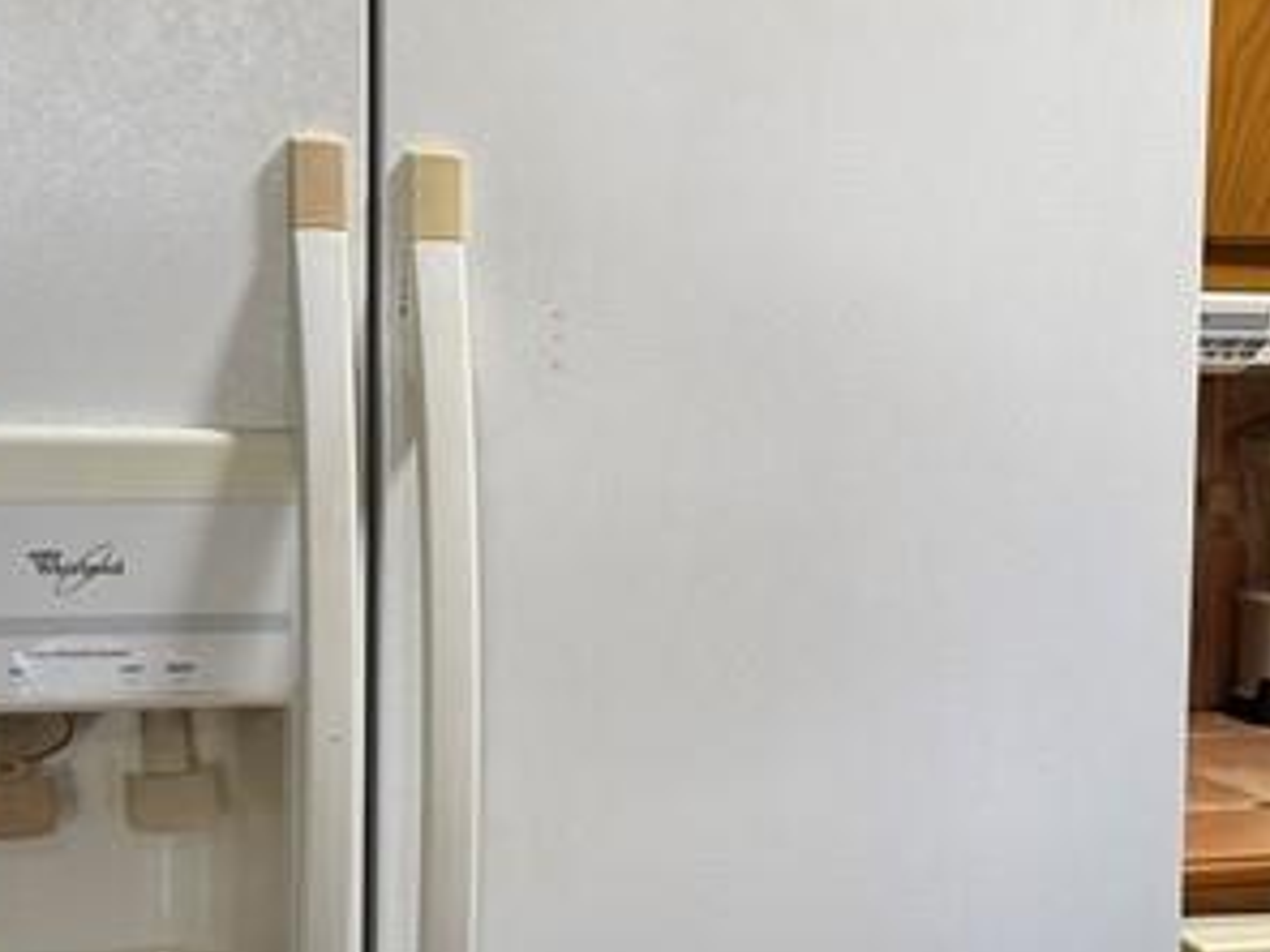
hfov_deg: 23.4
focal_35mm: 83
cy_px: 575
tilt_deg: -6.5
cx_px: 901
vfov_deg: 17.8
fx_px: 3045
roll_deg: -1.1
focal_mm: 6.76
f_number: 1.78
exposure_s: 1/60
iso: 125
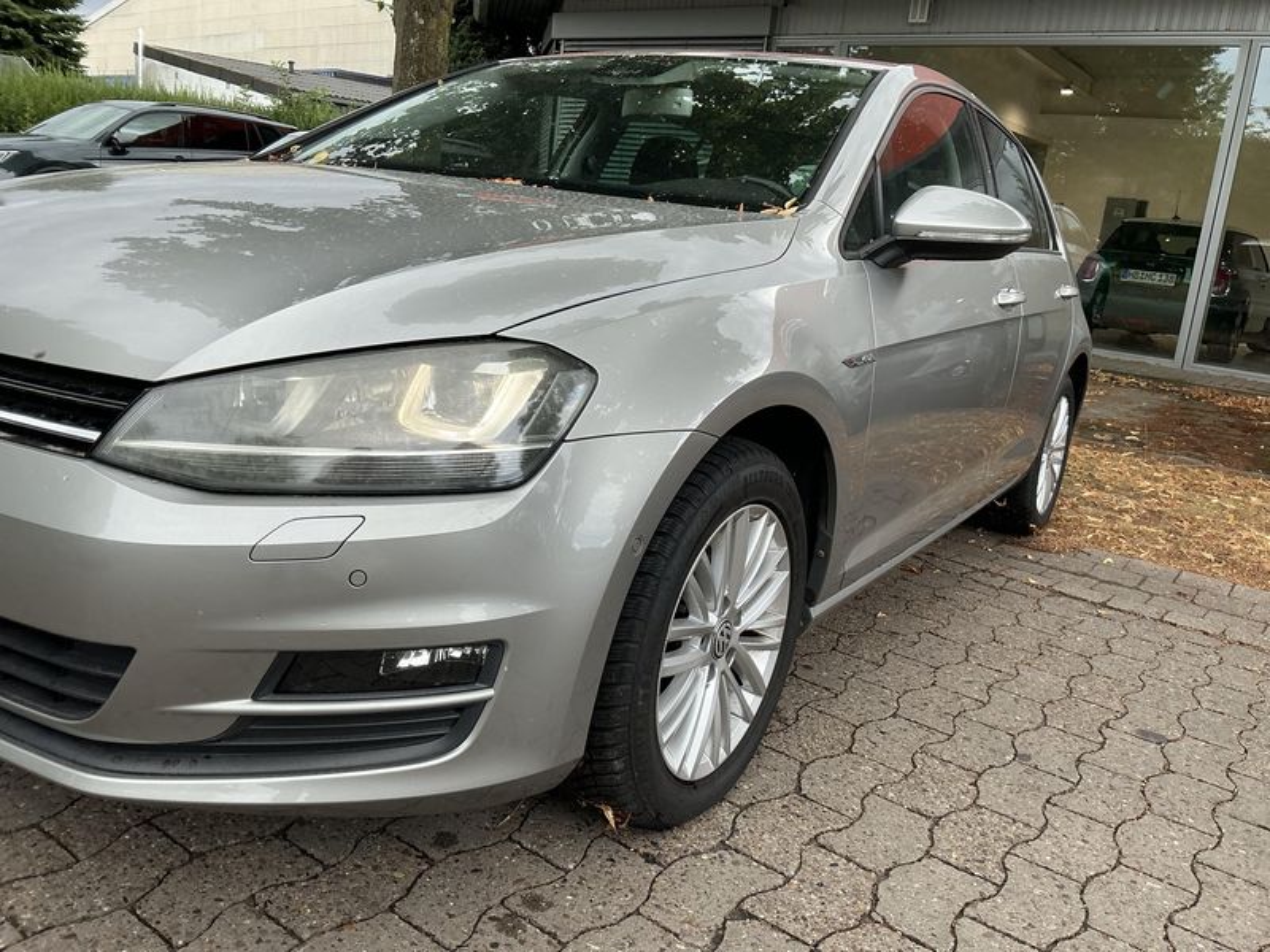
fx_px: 1027
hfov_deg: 63.4
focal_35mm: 28
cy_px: 476
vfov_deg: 49.7
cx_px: 635
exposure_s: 1/200
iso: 20
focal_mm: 3
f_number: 1.8
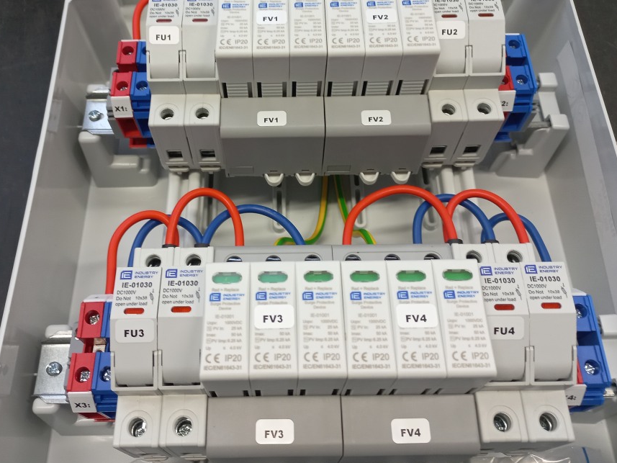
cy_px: 174
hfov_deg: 52.6
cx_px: 285
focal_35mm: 35
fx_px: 624
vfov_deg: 40.4
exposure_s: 1/50
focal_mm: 4.6
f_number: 1.8
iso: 100
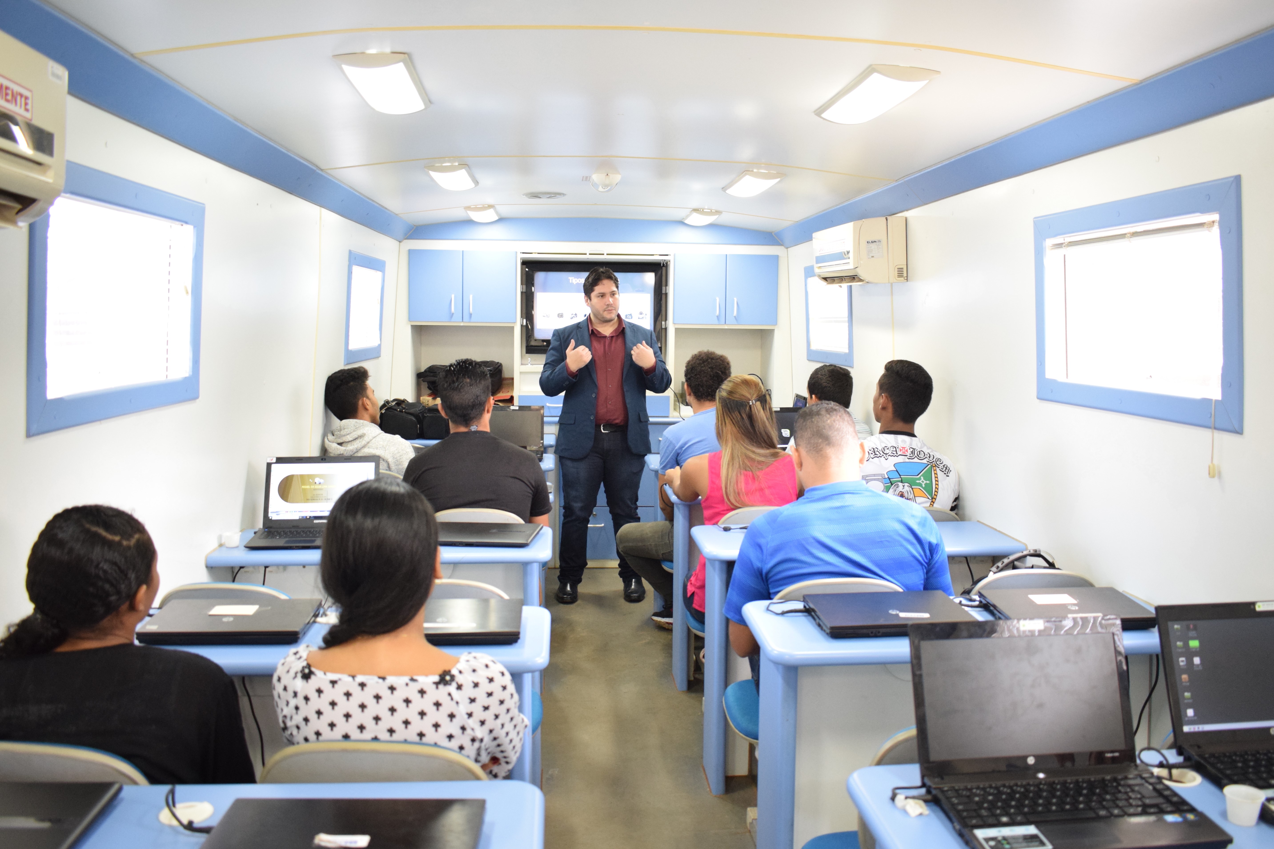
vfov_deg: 43.6
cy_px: 424
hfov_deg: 61.9
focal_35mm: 30
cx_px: 637
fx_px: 1062
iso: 1600
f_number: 4
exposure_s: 1/50
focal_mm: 20
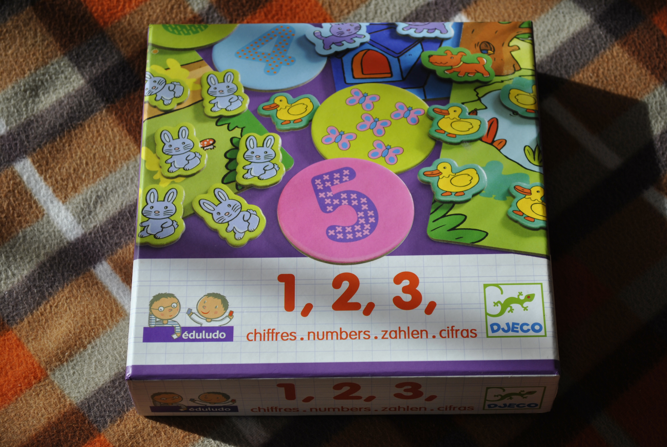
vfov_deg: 16.6
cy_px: 224
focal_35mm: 82
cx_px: 334
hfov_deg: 24.6
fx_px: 1530
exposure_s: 1/160
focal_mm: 55
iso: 100
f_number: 6.3
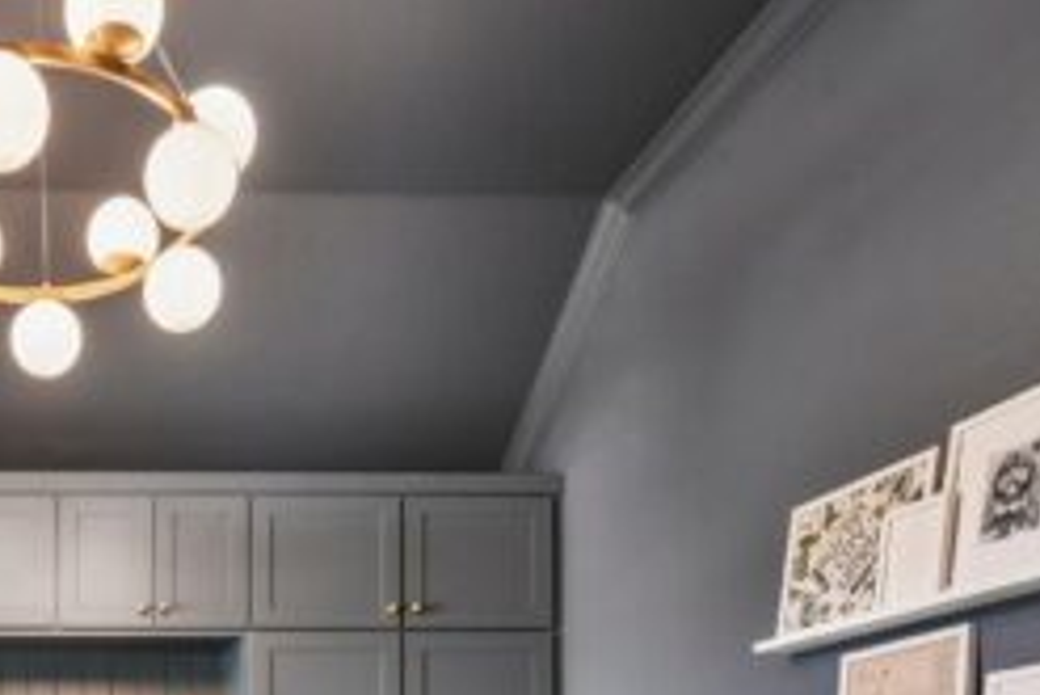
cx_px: 46
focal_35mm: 34
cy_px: 838
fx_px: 983
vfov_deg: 32.2
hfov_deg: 48.0
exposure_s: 1/15
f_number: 8
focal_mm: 14
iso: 450
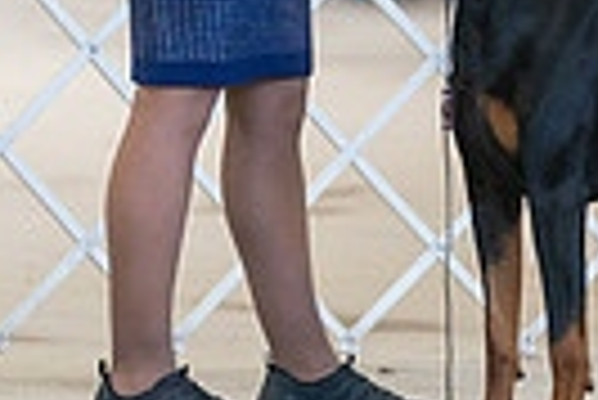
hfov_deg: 3.1
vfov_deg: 2.1
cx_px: 670
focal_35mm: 655
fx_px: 10892
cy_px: -7
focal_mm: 150
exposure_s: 1/320
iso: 2500
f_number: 2.8
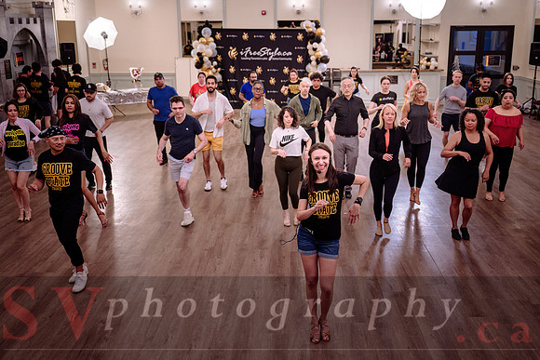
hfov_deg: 50.6
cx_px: 284
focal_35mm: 38
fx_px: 571
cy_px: 176
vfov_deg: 35.0
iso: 800
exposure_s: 1/125
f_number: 2.8
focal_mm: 35
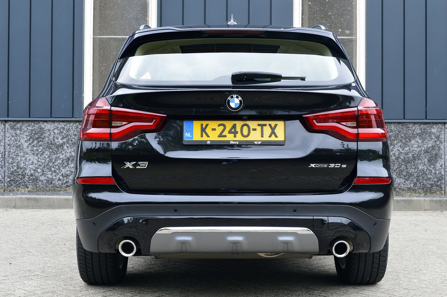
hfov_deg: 35.1
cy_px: 148
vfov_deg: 23.7
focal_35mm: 57
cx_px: 224
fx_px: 707
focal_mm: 38
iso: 400
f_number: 9
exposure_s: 1/160
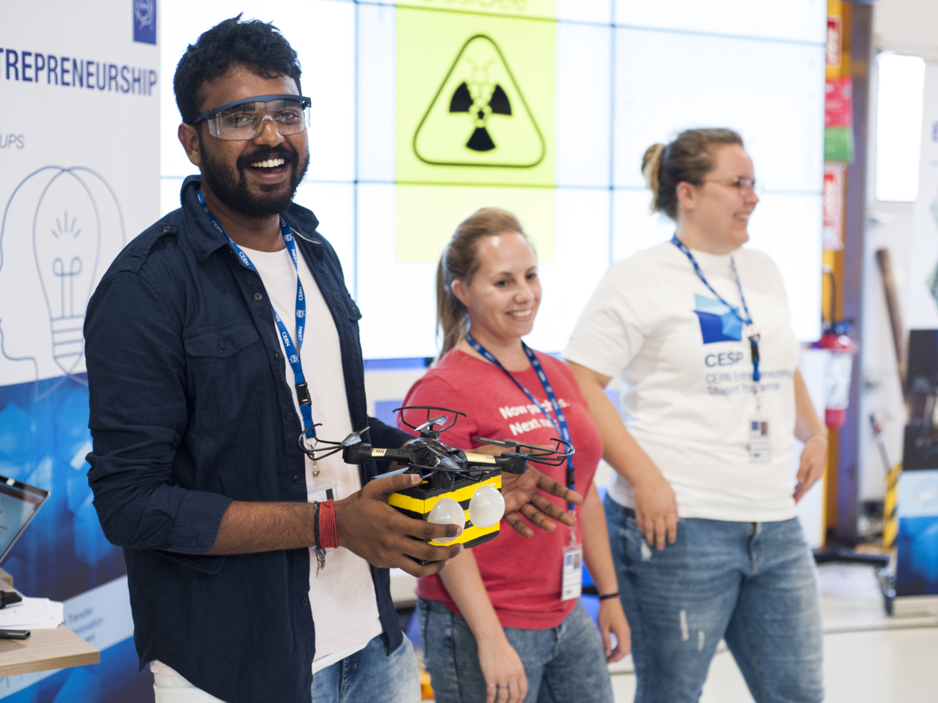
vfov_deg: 26.6
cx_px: 505
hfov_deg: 34.9
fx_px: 1490
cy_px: 351
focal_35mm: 55
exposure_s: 1/160
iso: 1250
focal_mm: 50
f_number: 2.8
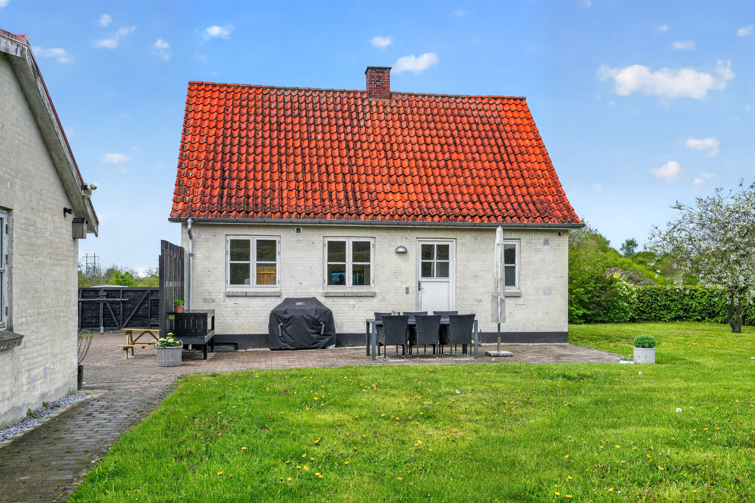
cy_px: 252
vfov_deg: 38.9
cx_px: 378
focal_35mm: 34
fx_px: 713
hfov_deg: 55.8
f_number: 8
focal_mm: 34
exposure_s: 1/500
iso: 400
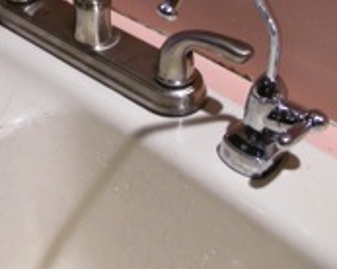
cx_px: 58
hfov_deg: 23.7
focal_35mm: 79
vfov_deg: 18.9
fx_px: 787
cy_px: 10
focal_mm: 5.8
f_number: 2.8
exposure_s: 1/22
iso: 200
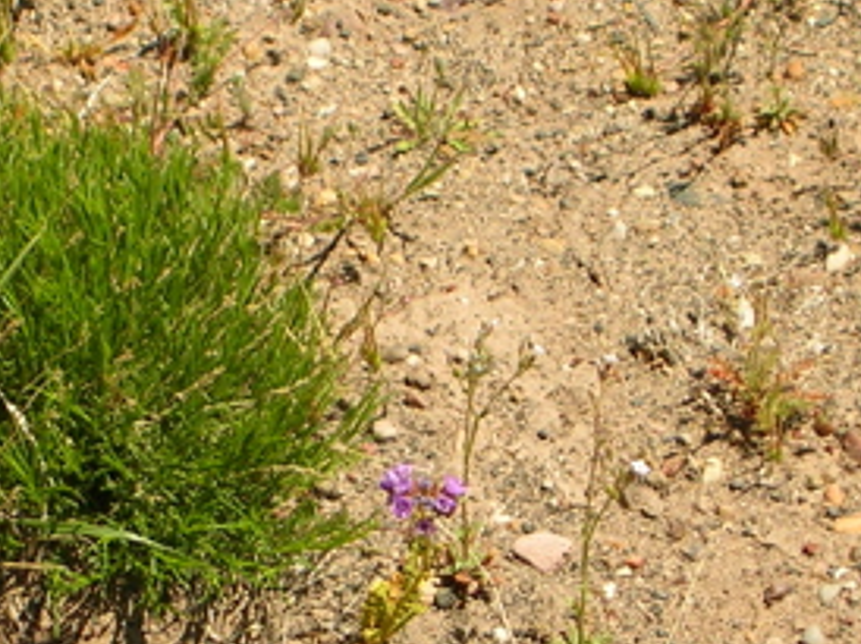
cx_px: 292
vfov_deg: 5.5
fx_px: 6685
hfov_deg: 7.4
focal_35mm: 269
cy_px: 556
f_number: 4.9
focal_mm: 17.4
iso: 50
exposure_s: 1/359
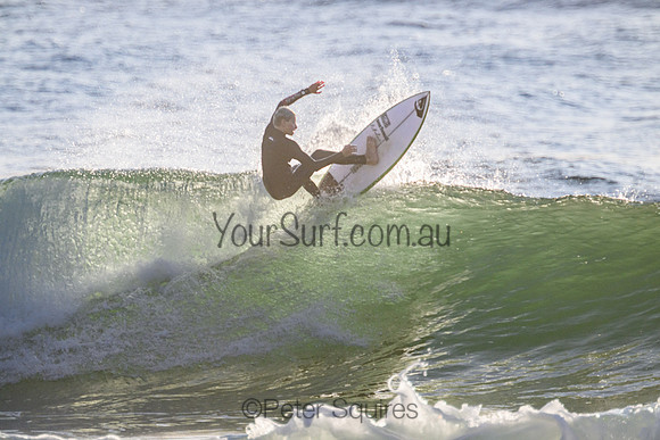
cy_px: 220
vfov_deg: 1.7
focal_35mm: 800
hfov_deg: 2.6
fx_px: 14669
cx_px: 330
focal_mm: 800
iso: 1100
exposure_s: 1/2000
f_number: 11
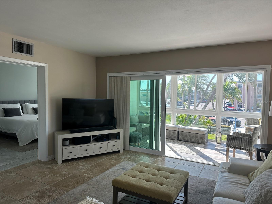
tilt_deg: -2.0
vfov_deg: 56.8
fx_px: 189
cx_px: 136
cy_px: 102
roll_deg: -0.8
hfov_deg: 71.6
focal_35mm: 24
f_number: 1.78
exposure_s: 1/349
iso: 80
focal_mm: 6.86
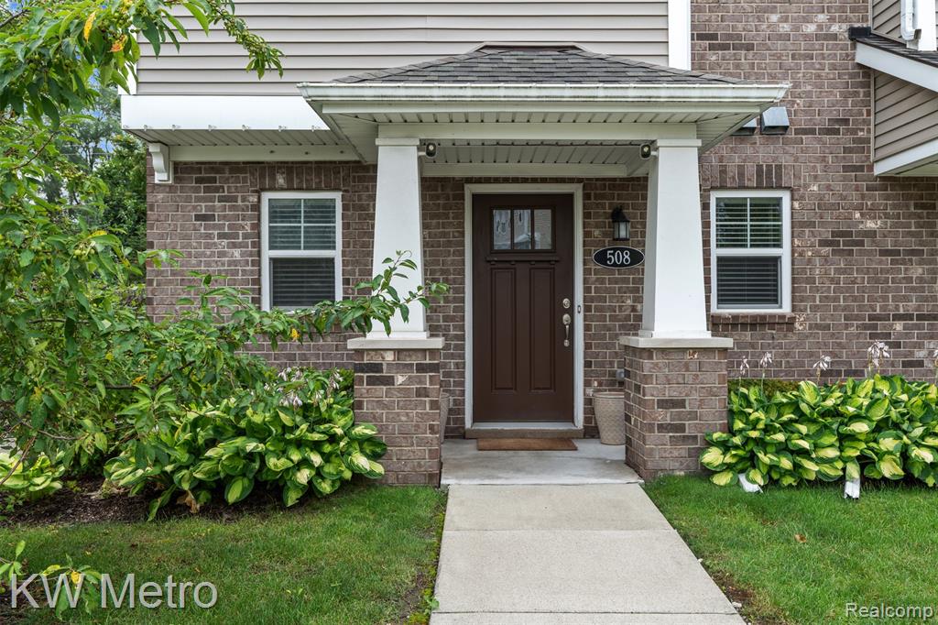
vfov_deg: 46.4
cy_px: 312
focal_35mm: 28
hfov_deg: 65.5
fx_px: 729
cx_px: 469
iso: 100
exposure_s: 1/60
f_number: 8
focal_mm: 28
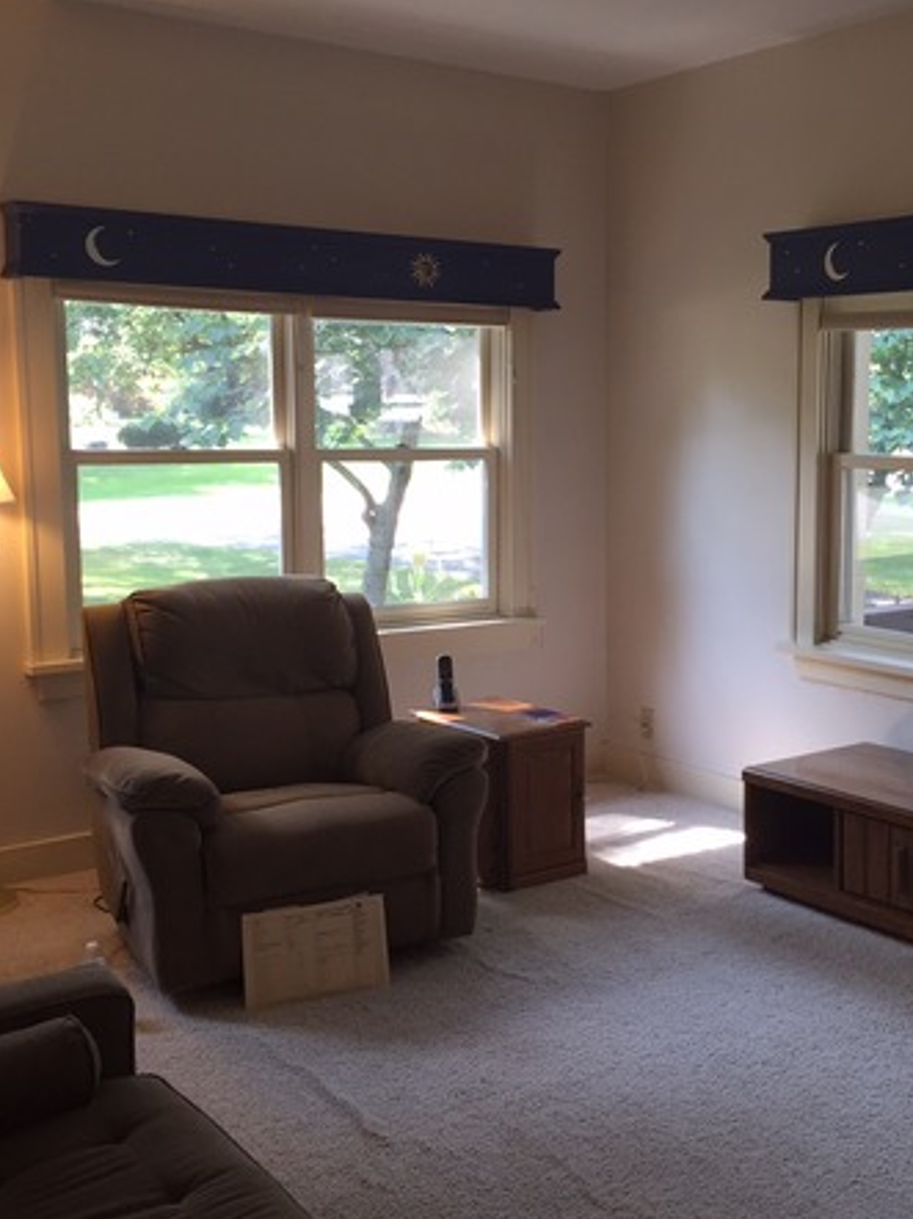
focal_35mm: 42
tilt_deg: -6.6
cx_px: 634
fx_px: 1478
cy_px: 604
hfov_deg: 33.9
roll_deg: -1.1
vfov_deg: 44.8
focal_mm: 4.15
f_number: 2.2
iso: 40
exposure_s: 1/40
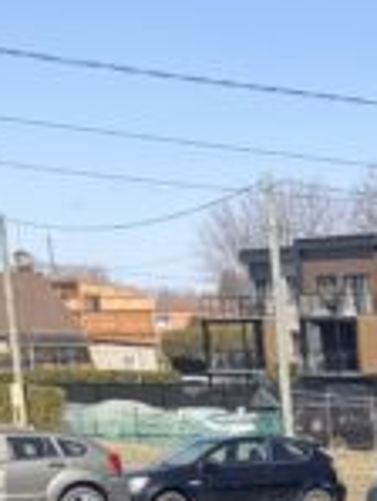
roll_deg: +0.0
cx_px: 936
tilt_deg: -11.7
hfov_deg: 9.9
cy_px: 757
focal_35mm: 129
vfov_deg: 14.3
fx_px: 1871
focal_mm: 6.76
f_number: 1.78
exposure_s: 1/3953
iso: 80
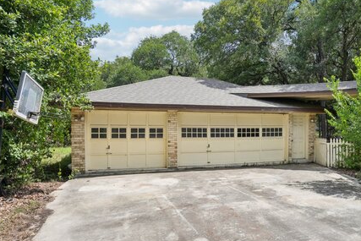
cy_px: 132
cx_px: 233
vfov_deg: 53.1
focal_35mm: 24
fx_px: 241
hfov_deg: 72.0
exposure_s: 1/350
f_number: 8
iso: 200
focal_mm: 16
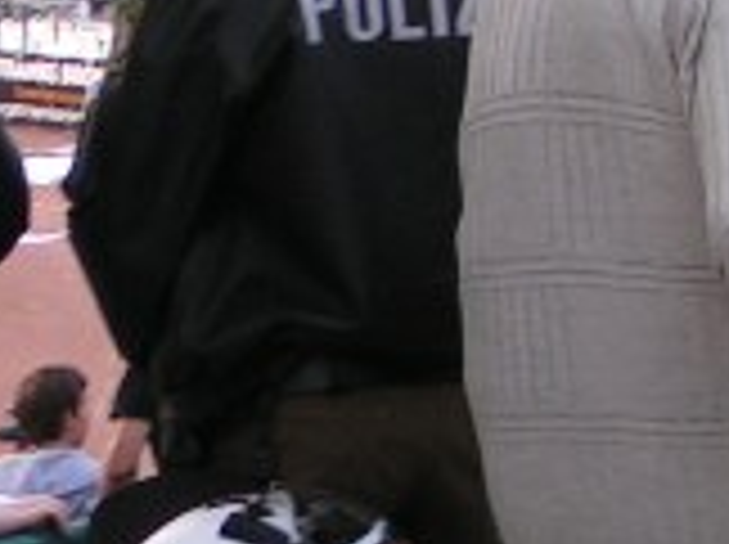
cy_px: 400
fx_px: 3953
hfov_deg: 10.5
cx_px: 36
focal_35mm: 188
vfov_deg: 7.9
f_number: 3.2
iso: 50
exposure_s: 1/50
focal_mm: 5.8
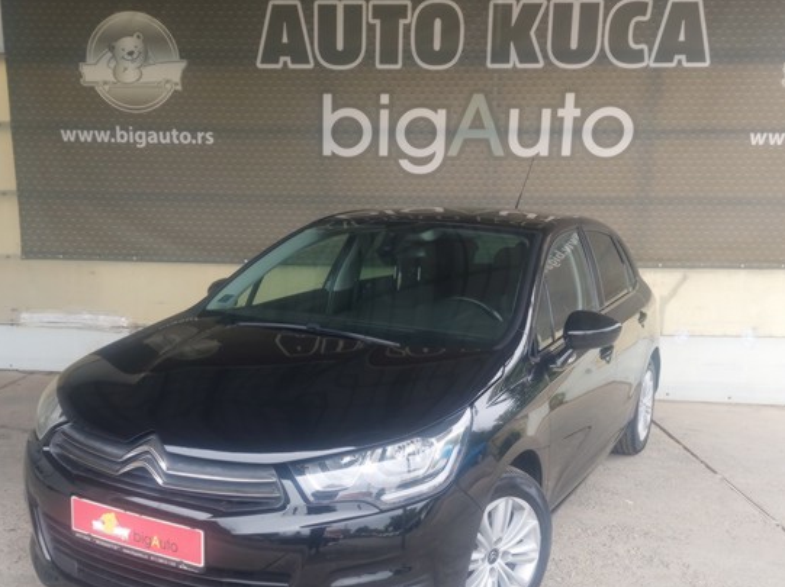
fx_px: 839
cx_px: 341
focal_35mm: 37
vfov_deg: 38.1
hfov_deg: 50.0
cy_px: 403
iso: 80
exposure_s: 1/100
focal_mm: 5.23
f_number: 1.8
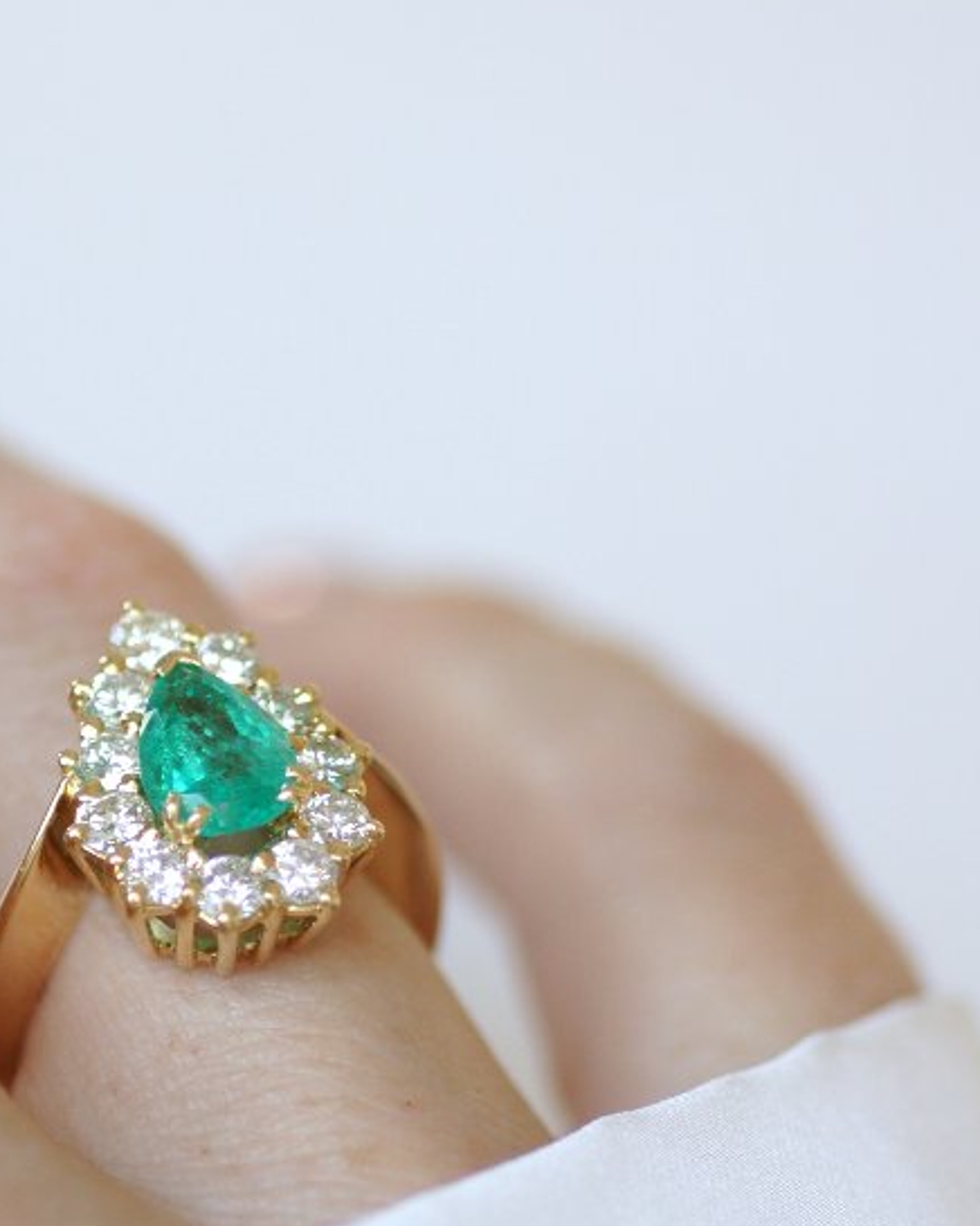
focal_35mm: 217
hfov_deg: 7.1
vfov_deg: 8.9
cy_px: 785
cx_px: 207
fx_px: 7867
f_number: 2.8
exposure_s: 1/125
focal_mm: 70
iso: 250
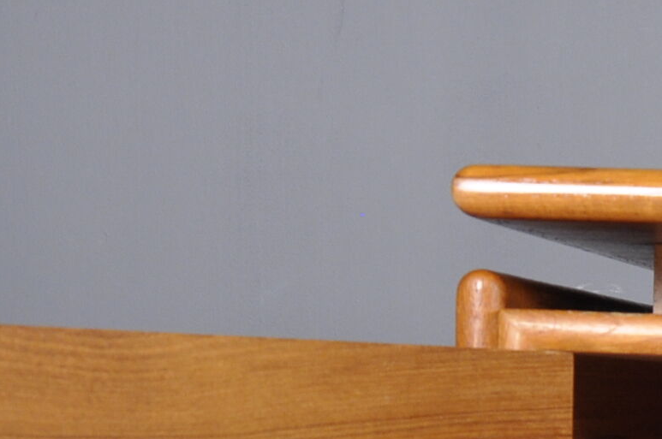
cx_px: 922
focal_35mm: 156
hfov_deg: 12.6
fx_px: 2866
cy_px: 851
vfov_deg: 8.4
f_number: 8
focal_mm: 25
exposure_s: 1/5
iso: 400
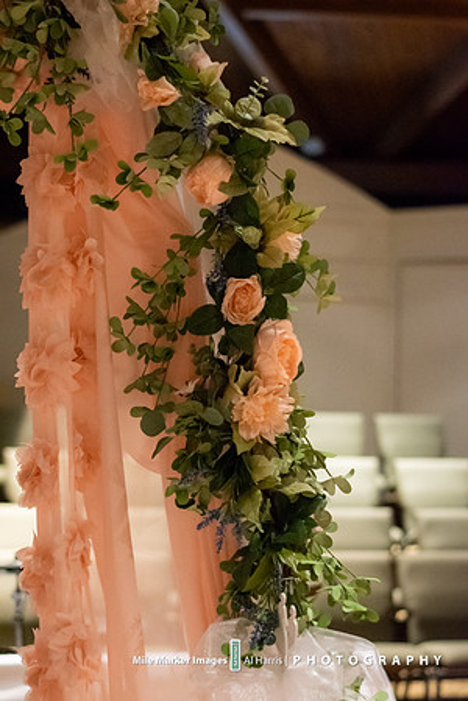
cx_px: 234
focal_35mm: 75
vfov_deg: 27.0
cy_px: 350
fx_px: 1462
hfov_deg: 18.2
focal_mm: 50
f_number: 2.2
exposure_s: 1/160
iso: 5000
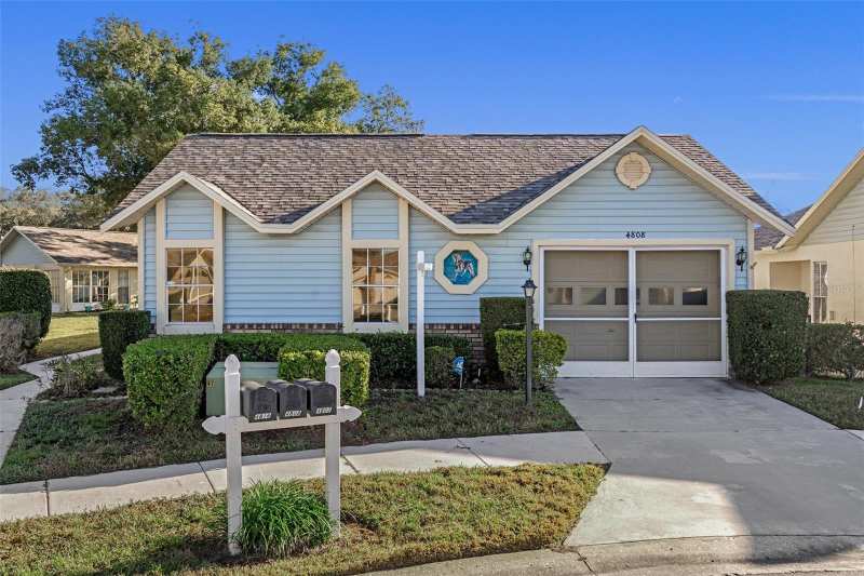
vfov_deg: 44.9
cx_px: 432
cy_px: 288
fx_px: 696
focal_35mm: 29
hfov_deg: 63.7
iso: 320
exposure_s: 1/80
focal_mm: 29
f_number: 8
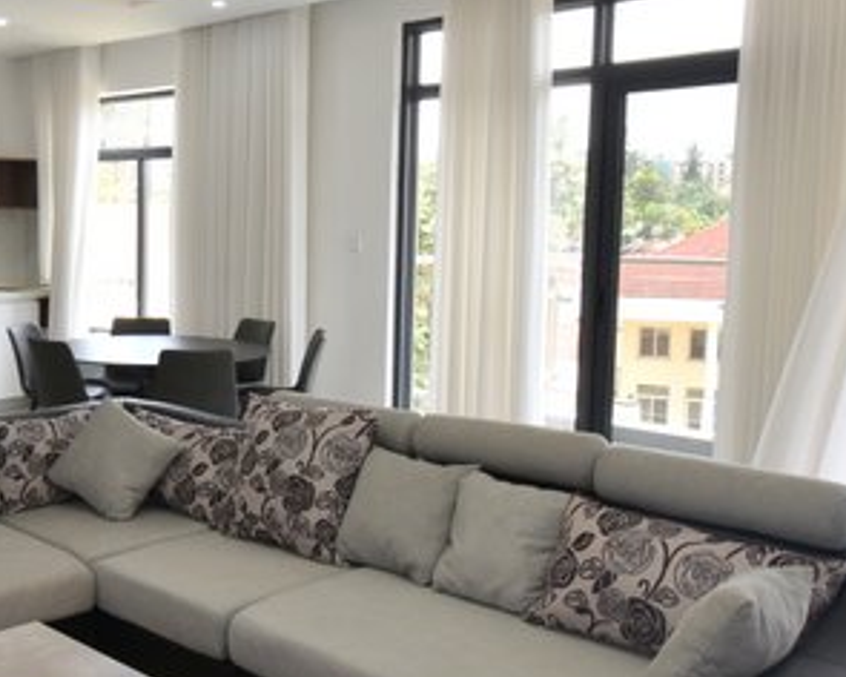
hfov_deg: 41.8
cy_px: 341
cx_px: 115
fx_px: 1027
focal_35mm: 41
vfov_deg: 36.5
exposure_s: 1/25
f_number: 8
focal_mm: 10
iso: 100
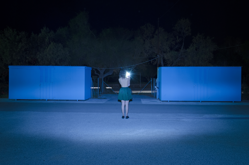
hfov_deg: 57.3
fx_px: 228
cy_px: 82
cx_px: 124
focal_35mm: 33
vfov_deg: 39.8
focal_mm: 22
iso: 500
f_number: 7.1
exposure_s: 1.3
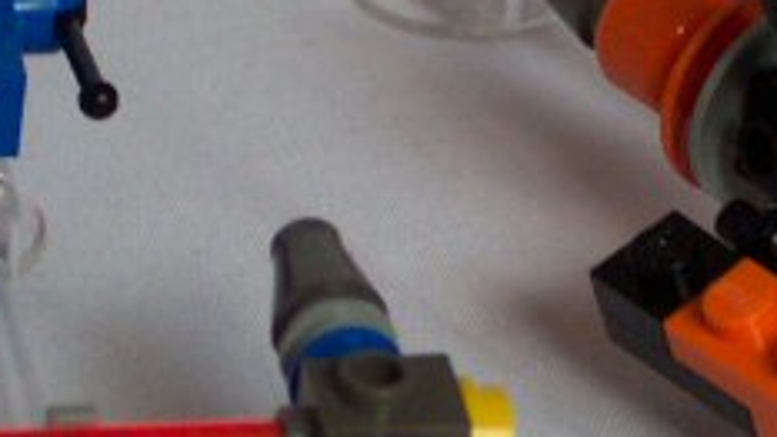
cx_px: 590
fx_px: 6757
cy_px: 269
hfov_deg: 6.6
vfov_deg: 3.7
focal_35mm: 328
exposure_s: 1/30
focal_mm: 24
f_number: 4.8
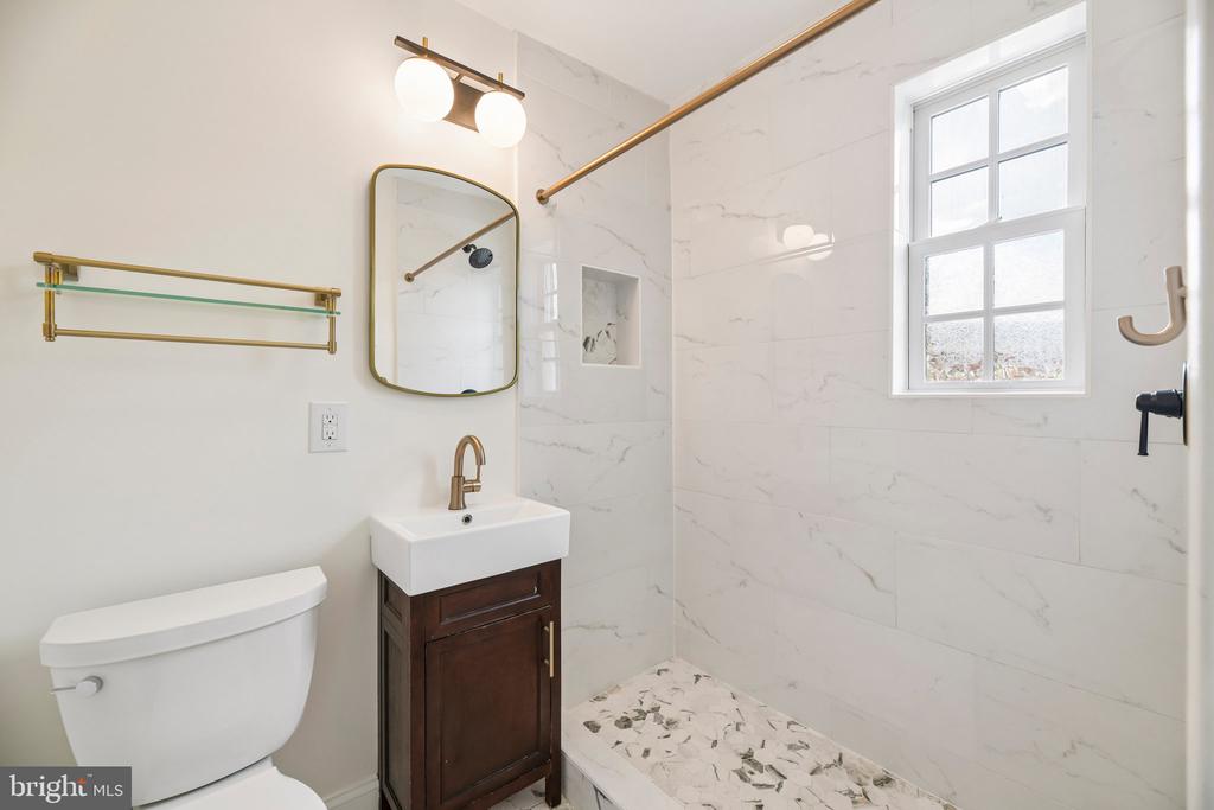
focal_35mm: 14
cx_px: 607
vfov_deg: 81.2
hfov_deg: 104.2
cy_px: 405
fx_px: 472
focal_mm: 14
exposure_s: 1/20
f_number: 8
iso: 100
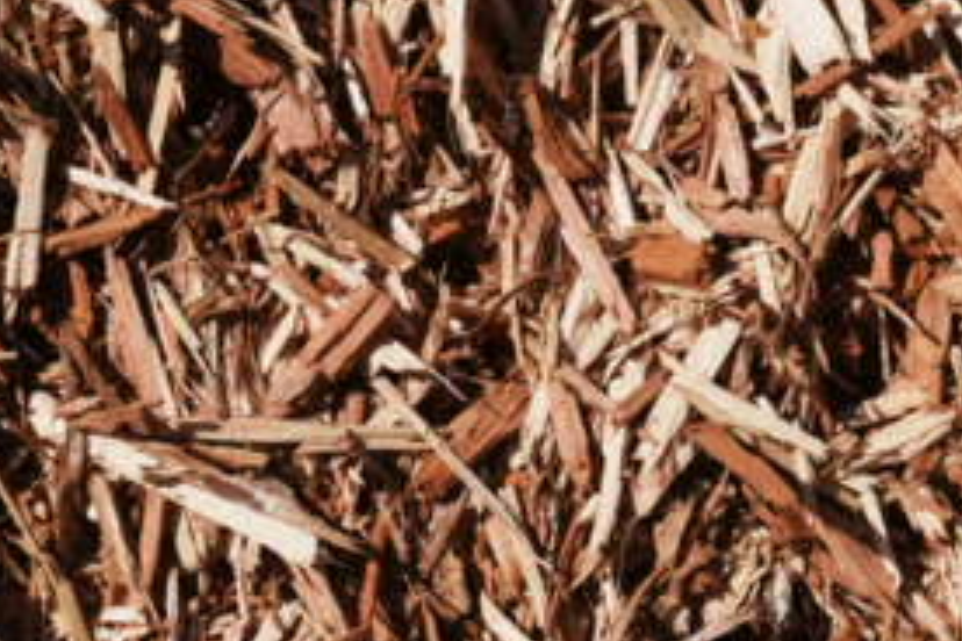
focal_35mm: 255
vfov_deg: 5.4
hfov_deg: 8.0
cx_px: 1230
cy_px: 442
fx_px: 6812
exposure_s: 1/3200
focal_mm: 29
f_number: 10
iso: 1000
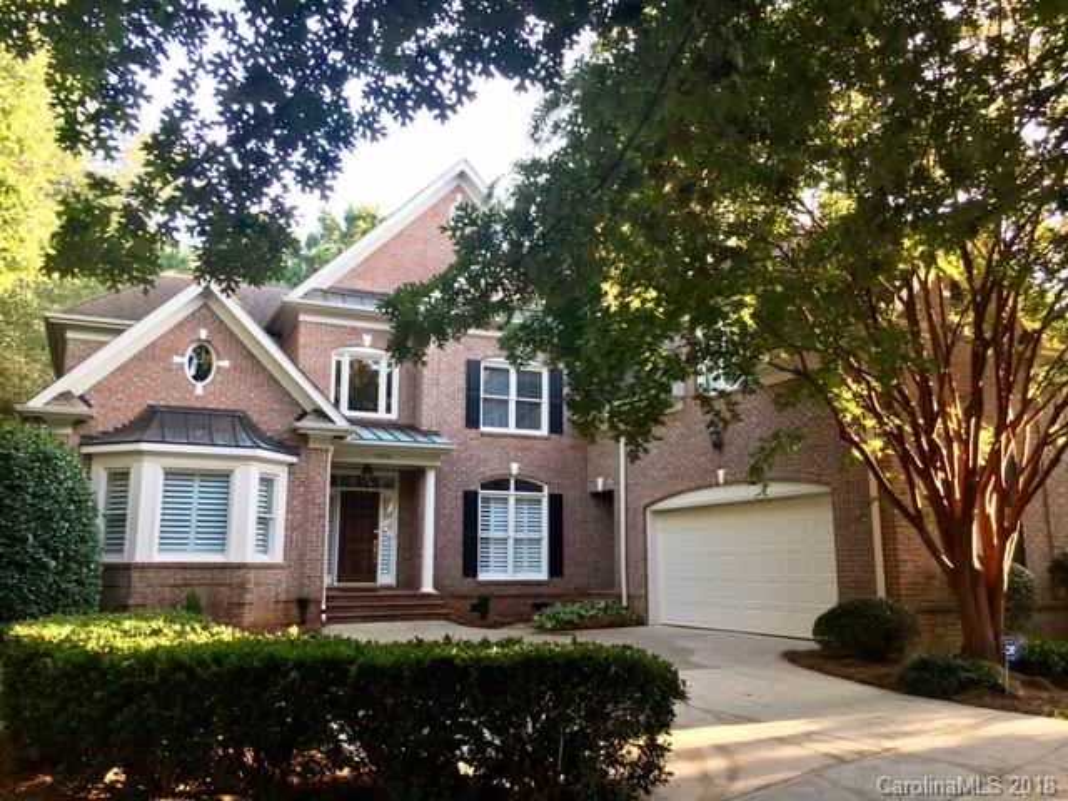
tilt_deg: +10.2
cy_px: 400
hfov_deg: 61.7
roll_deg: +0.3
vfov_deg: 48.2
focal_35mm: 29
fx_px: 895
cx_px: 534
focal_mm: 4.15
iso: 25
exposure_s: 1/40
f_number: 2.2
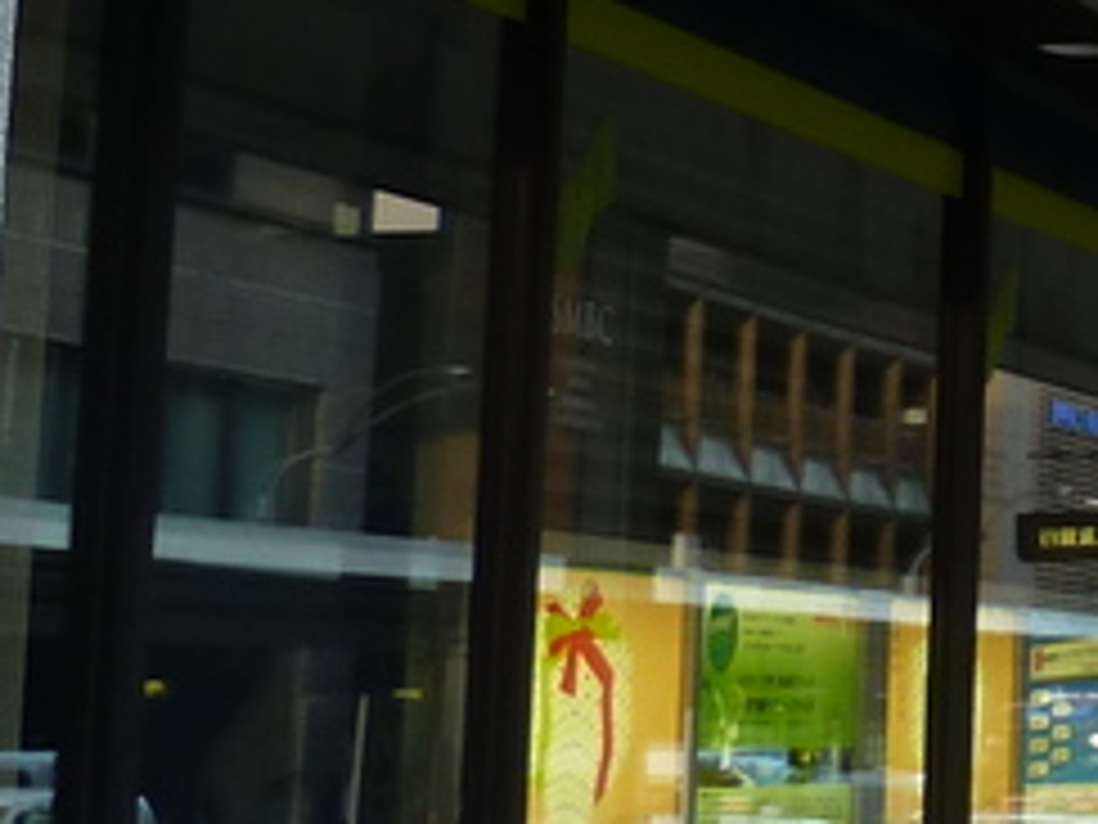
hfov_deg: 13.1
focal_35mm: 123
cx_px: 2416
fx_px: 3901
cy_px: 171
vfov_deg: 12.0
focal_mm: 4.1
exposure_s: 1/40
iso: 80
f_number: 3.3
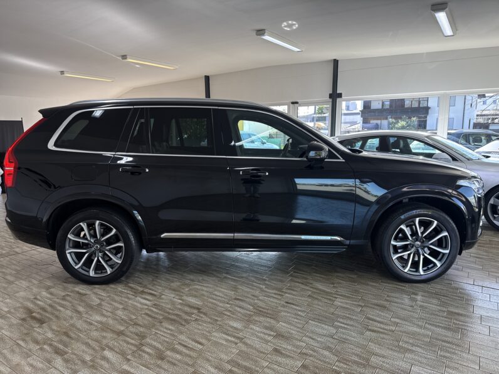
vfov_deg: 56.8
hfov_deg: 71.6
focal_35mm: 24
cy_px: 187
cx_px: 250
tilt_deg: -8.2
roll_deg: +0.7
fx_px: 346
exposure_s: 1/100
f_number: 1.78
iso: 80
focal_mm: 6.76
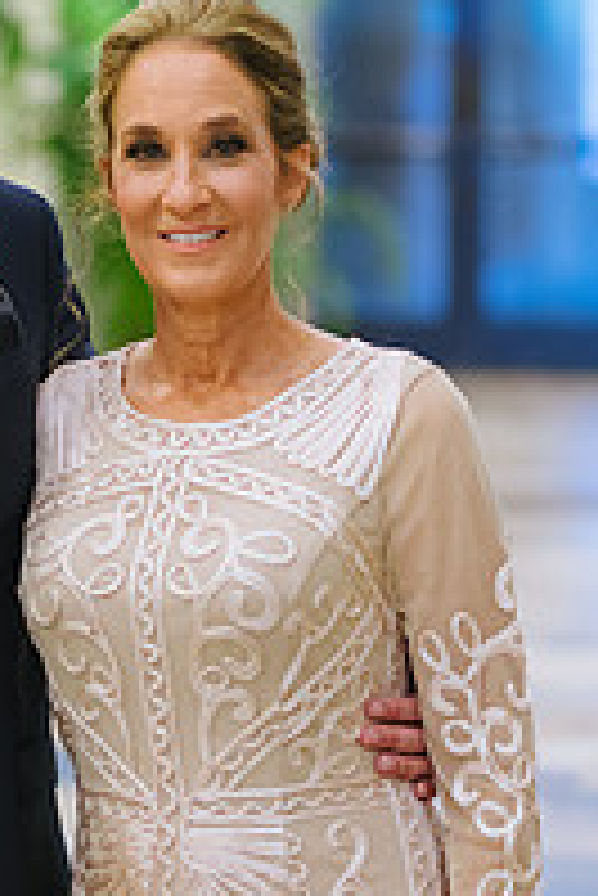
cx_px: 40
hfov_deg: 7.1
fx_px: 4775
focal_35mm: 192
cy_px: 684
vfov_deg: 10.7
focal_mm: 85
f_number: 2.2
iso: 1600
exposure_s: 1/125
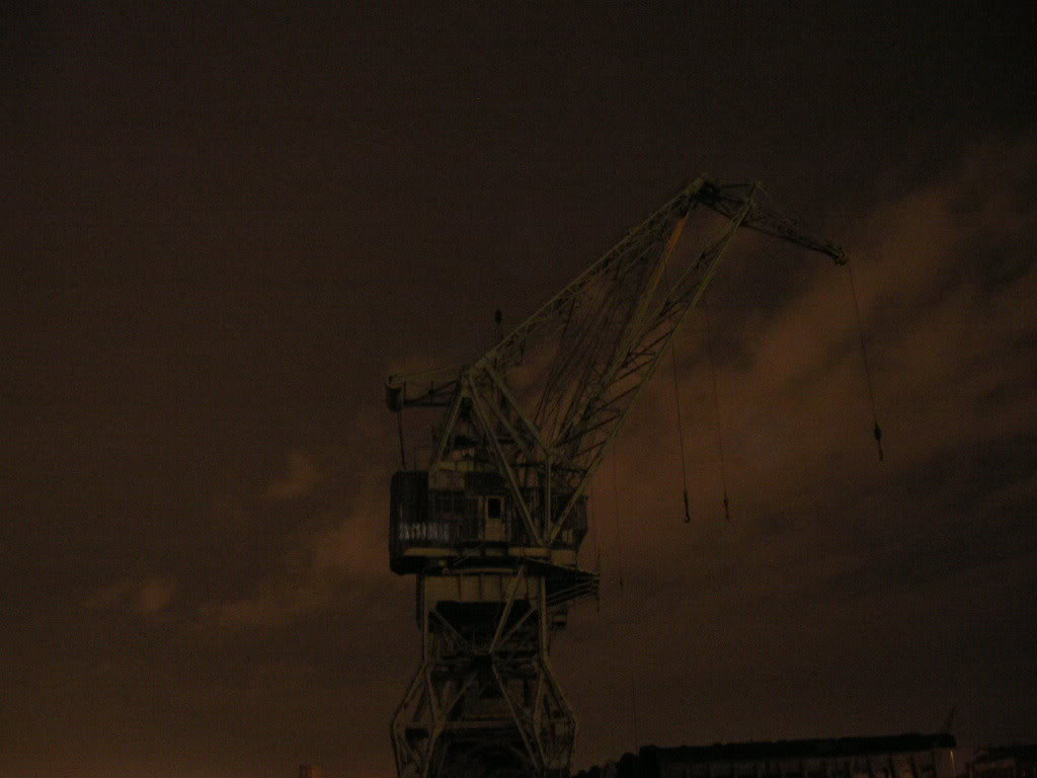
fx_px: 1019
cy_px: 389
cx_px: 518
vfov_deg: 41.8
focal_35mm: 34
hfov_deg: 54.0
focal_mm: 5.7
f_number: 2.9
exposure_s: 2
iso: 200
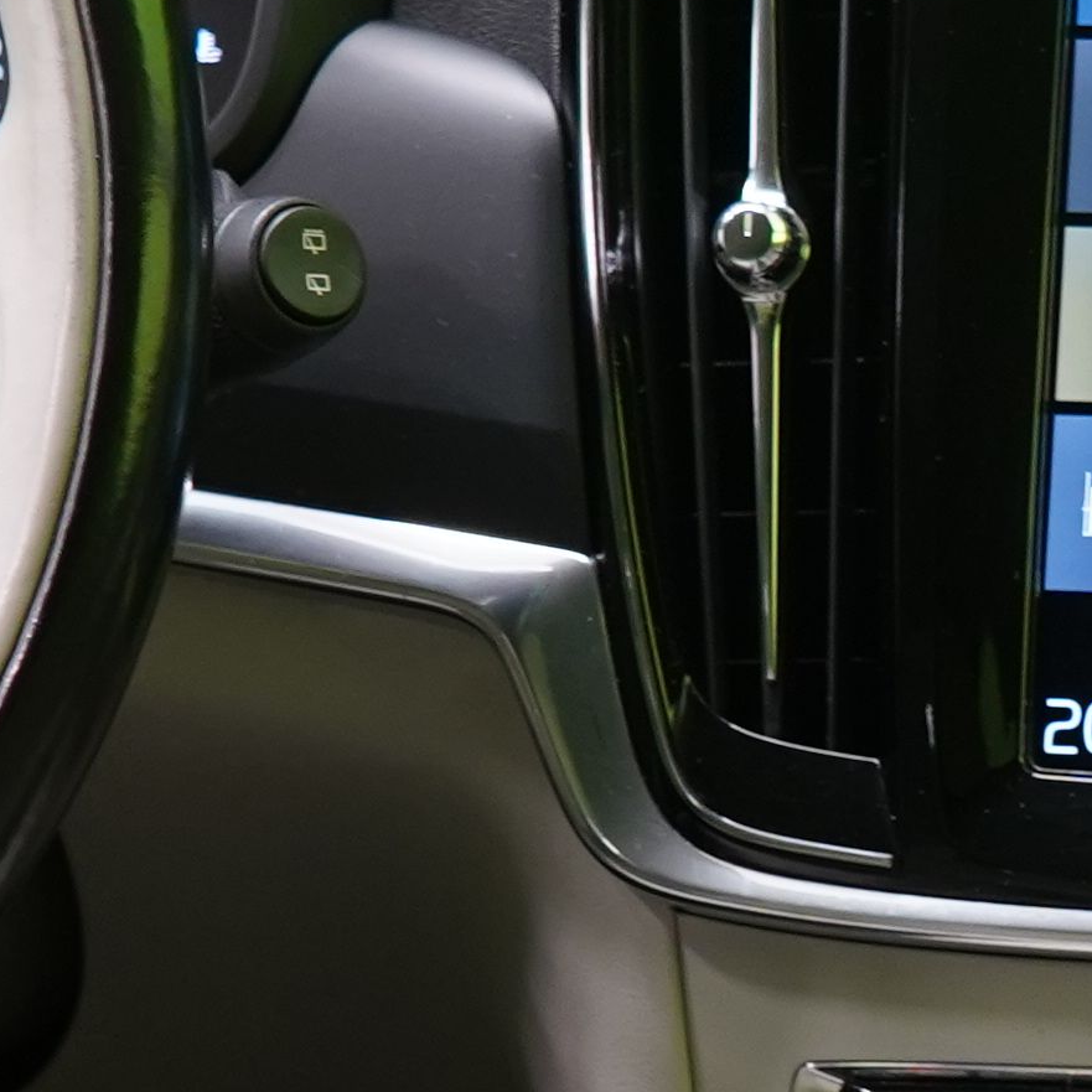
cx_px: 1430
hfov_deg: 10.5
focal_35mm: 162
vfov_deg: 10.8
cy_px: 576
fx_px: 5782
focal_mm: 28
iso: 1250
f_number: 5
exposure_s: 1/25
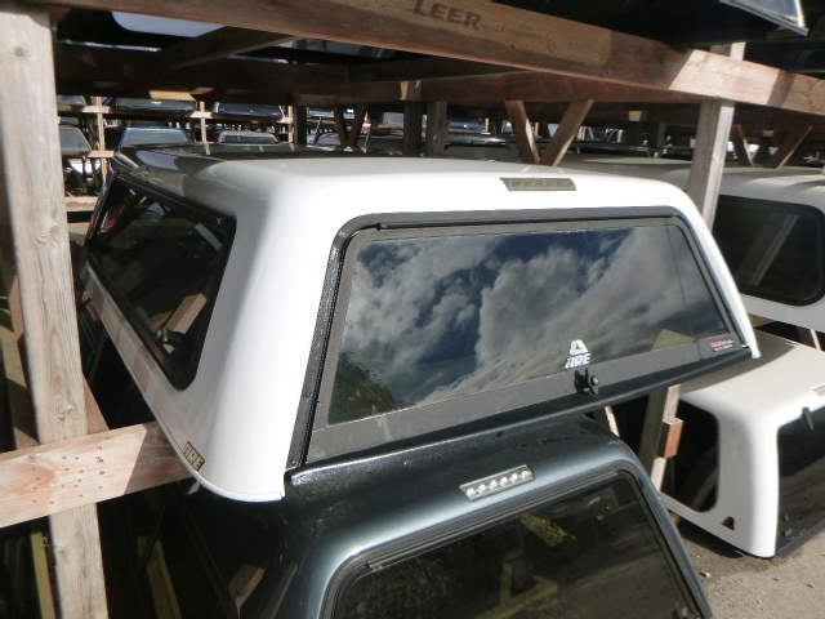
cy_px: 310
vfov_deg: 54.9
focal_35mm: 25
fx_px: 596
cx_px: 412
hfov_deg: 69.4
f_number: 3.9
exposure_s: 1/800
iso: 160
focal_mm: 4.5
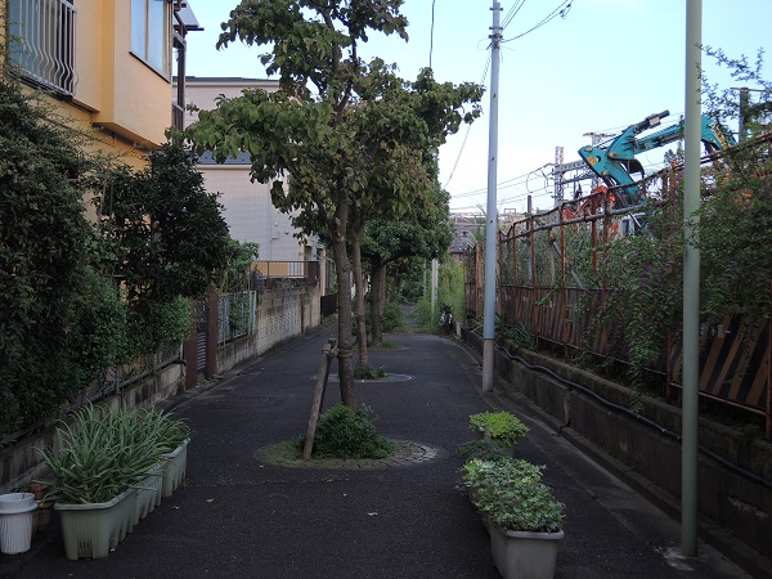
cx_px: 386
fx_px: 937
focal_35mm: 42
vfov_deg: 34.3
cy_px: 290
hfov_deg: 44.8
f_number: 2.5
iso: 80
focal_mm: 9
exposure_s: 1/160
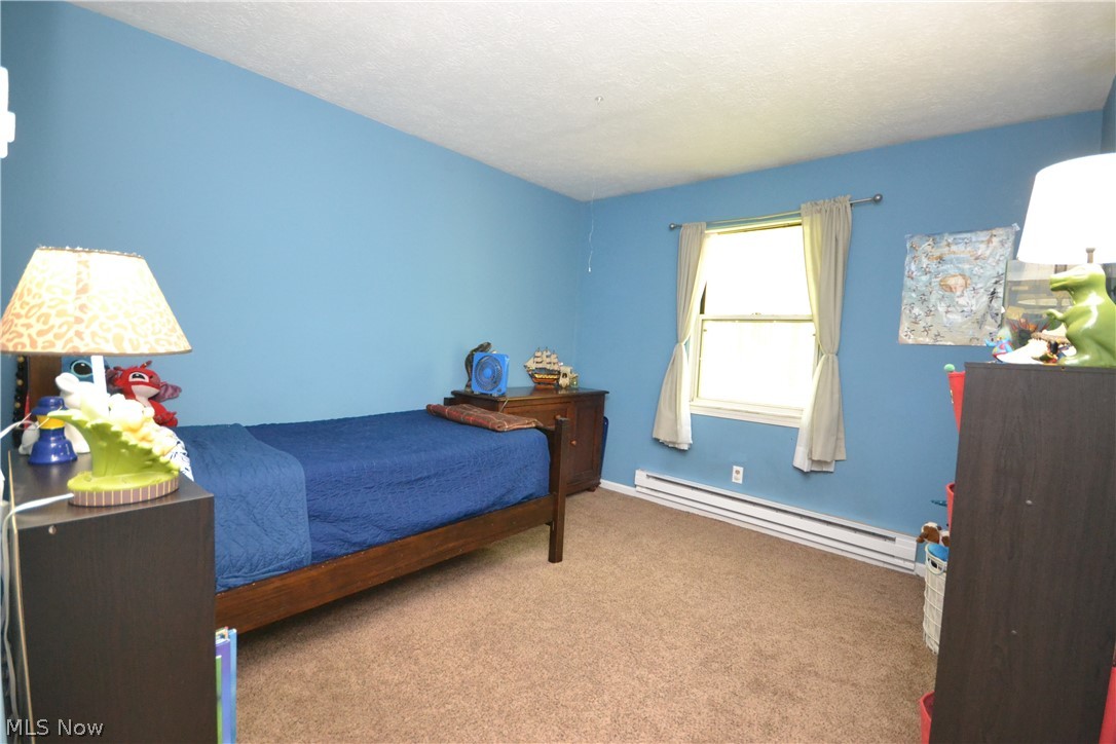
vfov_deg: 77.3
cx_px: 558
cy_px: 372
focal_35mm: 15
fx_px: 465
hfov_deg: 100.4
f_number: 4
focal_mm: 10
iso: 2800
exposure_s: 1/60
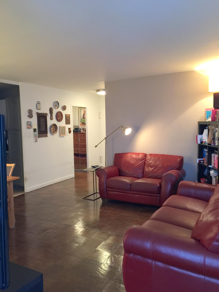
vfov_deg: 61.7
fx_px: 245
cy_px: 146
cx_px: 110
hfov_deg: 48.2
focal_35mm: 29
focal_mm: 4.15
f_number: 2.2
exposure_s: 1/15
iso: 100
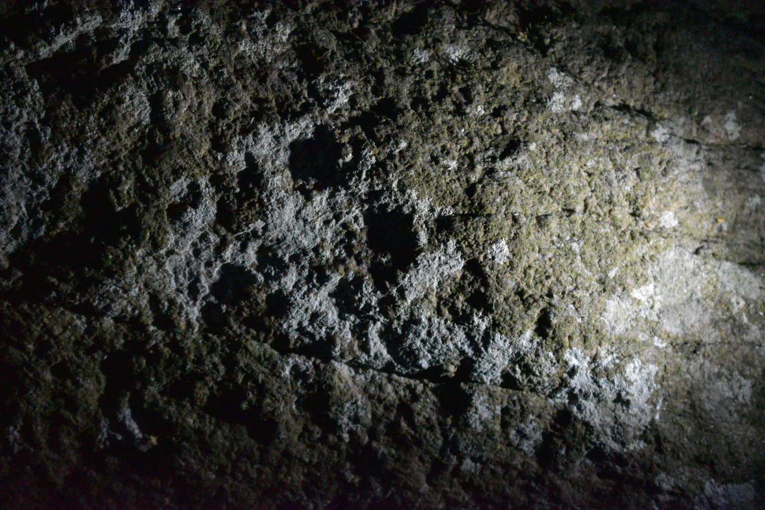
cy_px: 255
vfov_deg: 22.6
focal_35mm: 60
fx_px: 1275
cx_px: 382
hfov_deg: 33.4
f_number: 2.8
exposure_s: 1/200
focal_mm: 40
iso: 8000
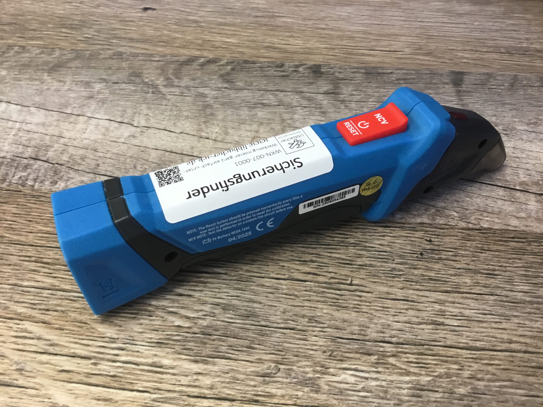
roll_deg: +0.5
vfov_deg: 45.4
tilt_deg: -44.1
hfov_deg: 58.4
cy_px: 204
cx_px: 272
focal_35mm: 31
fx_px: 486
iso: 32
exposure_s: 1/33
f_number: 2.4
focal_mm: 3.3
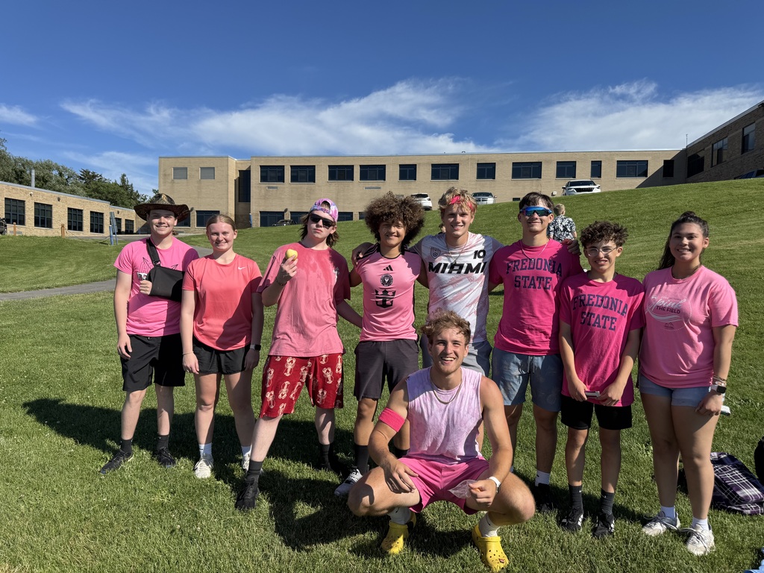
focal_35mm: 24
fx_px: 530
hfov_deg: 71.6
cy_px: 286
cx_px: 382
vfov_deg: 56.8
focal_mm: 6.76
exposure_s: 1/4310
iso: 80
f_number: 1.78
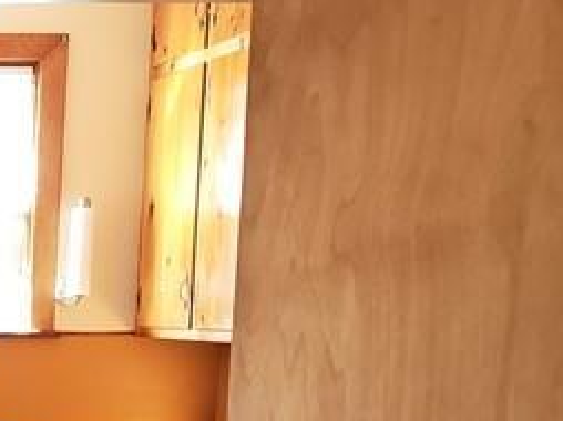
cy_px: 545
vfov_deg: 13.6
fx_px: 1706
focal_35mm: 105
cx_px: -479
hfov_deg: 15.7
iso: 250
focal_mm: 4.3
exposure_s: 1/30
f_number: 1.5
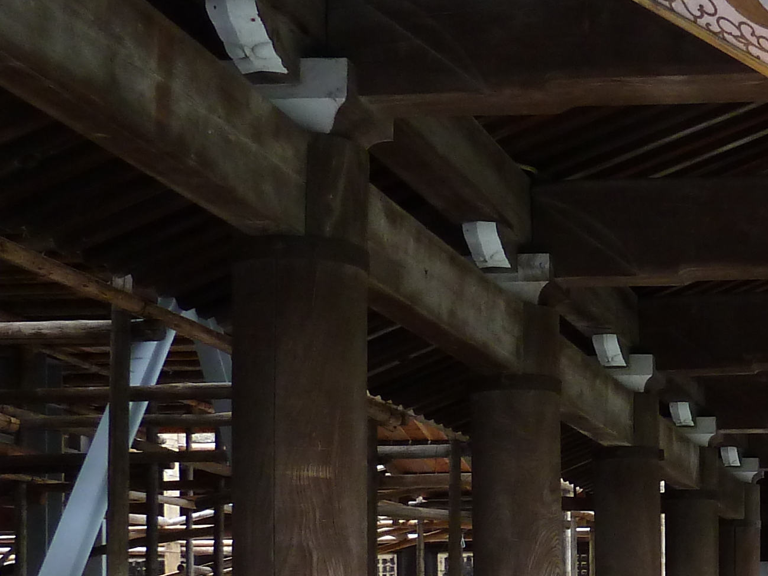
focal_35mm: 77
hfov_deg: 22.7
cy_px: 616
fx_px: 1708
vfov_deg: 18.5
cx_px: 984
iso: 160
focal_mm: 4.1
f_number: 3.3
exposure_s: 1/30
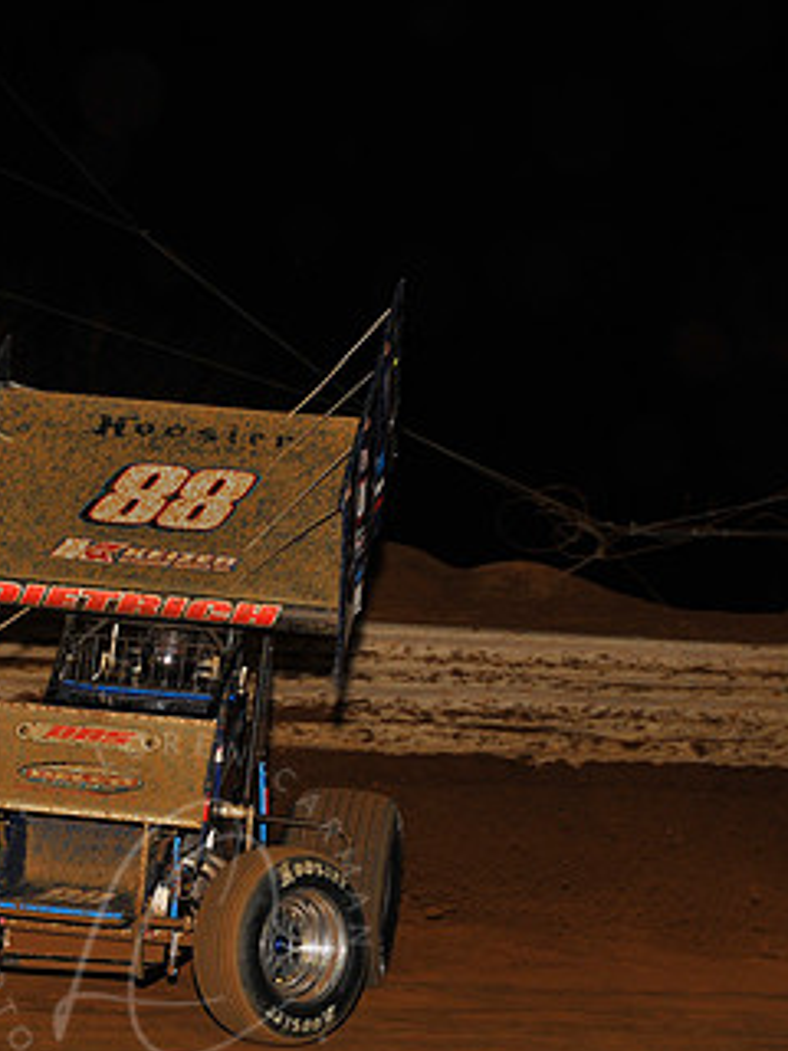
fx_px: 5554
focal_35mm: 183
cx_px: 171
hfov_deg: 8.1
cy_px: 627
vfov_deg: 10.8
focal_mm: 105
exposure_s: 1/250
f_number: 7.1
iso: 640
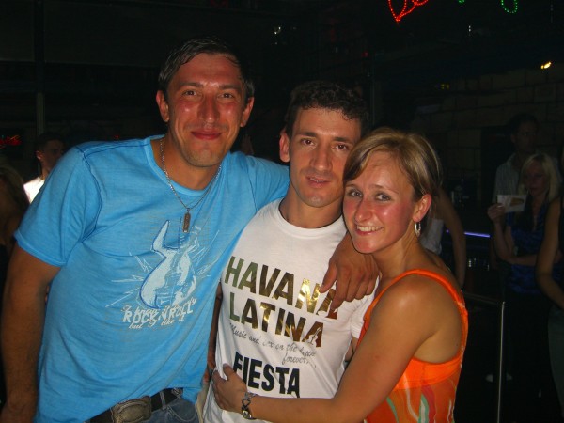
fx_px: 619
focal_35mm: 38
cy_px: 212
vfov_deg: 37.7
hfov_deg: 49.0
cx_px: 282
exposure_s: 1/60
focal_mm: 7.9
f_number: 2.8
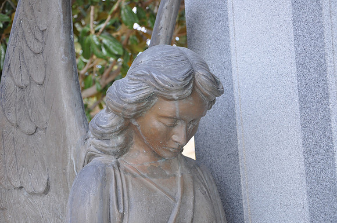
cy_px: 112
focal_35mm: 51
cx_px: 168
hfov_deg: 38.9
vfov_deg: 26.4
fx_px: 477
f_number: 5
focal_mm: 34
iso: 400
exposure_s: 1/100
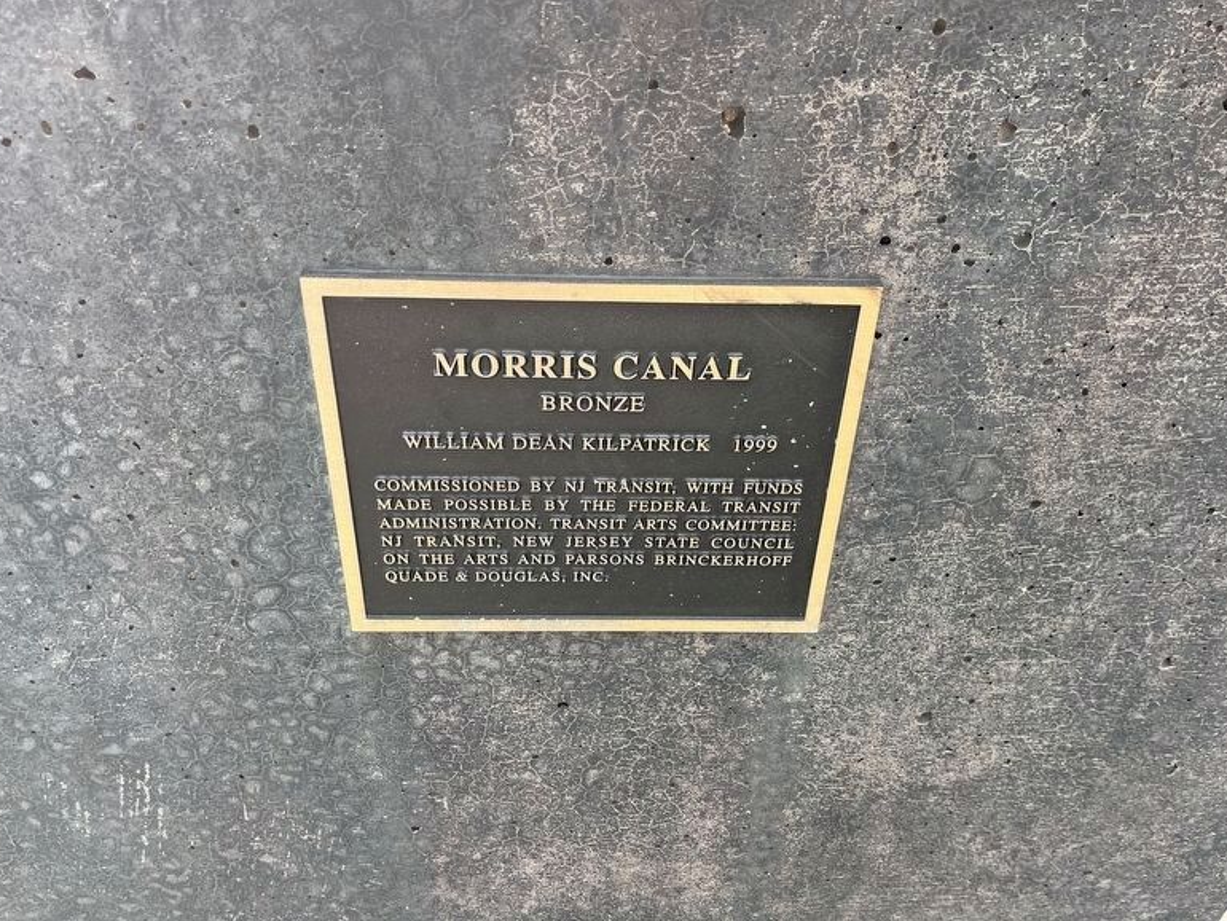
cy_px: 446
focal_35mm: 27
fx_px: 957
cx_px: 614
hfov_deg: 65.3
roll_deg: -2.5
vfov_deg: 51.4
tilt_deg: -30.5
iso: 64
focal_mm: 5.1
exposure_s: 1/157
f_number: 1.6
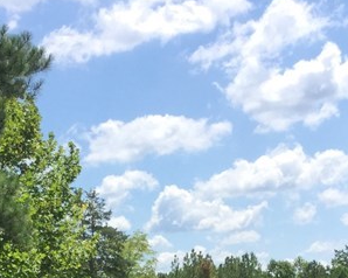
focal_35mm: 104
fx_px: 1070
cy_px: 436
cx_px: 125
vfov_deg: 13.8
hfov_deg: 18.4
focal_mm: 3.3
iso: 25
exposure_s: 1/1181
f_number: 2.4
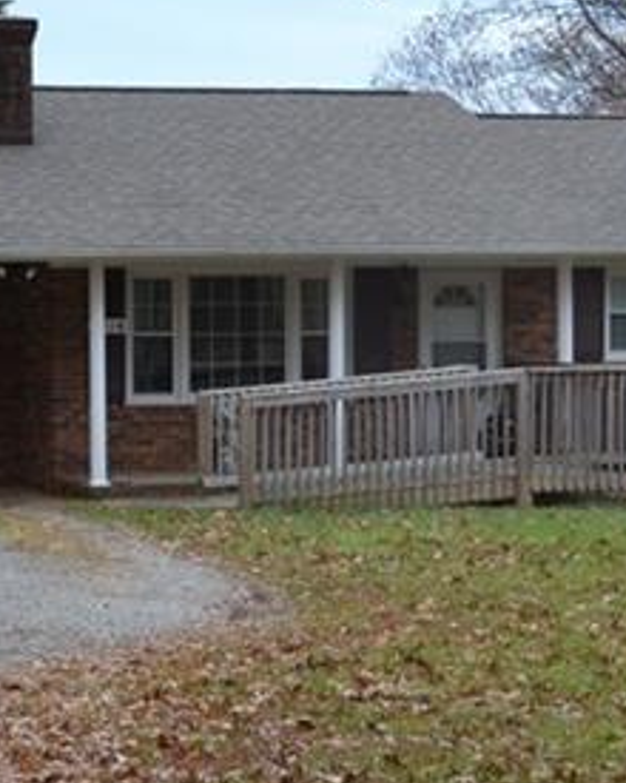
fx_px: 3636
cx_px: 20
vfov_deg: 12.3
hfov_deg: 9.8
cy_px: 296
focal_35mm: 157
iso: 100
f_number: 5.6
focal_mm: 30
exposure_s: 1/125
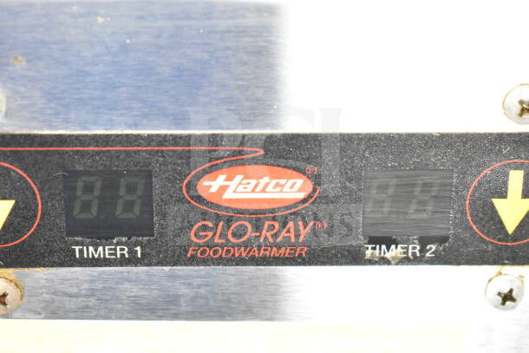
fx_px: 1213
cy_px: 176
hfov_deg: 24.6
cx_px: 264
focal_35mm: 82
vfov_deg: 16.6
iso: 12800
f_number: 5.6
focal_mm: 55
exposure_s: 1/100
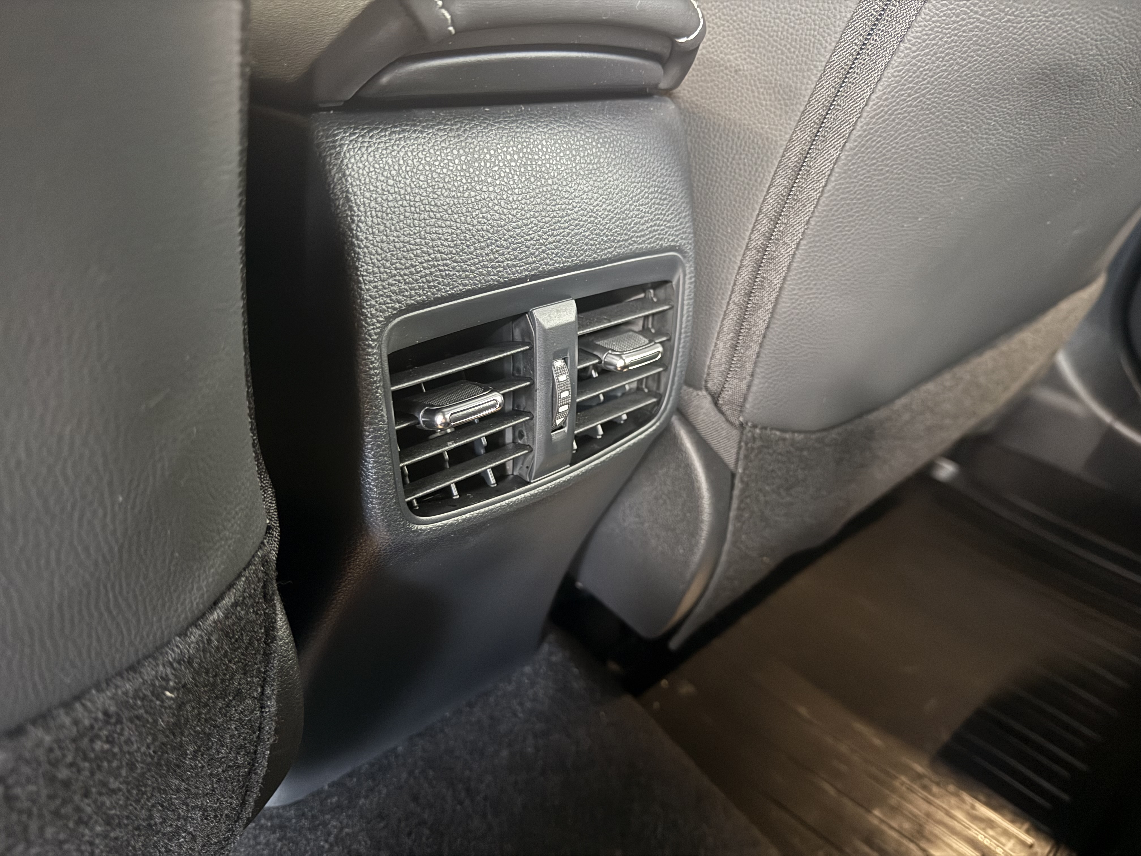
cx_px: 570
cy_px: 428
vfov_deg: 56.8
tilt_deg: -28.6
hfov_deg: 71.6
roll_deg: -4.7
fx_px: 791
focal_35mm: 24
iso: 1250
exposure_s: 1/17
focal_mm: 6.76
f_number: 1.78
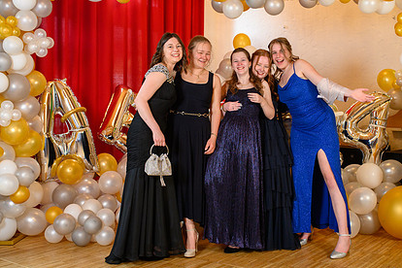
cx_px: 226
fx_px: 547
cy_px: 117
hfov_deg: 40.3
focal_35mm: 49
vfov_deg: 27.5
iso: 1250
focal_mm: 35
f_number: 3.5
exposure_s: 1/100
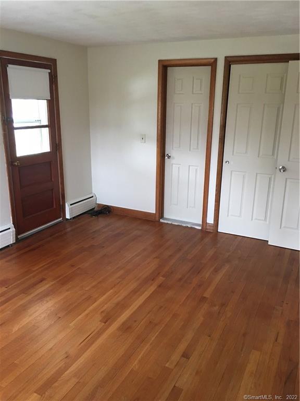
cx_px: 150
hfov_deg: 48.2
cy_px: 200
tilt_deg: -14.1
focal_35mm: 29
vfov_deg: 61.7
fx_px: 335
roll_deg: -0.9
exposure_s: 1/15
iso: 64
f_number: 2.2
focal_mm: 4.15
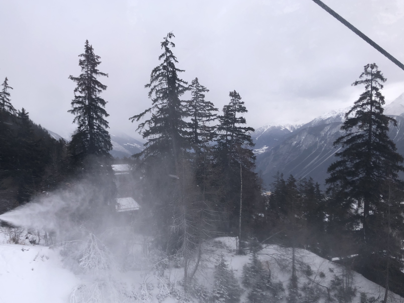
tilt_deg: -7.9
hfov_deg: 52.2
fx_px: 408
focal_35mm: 35
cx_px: 157
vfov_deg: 40.6
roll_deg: +2.1
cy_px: 176
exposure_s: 1/432
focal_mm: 4
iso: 20
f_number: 1.8
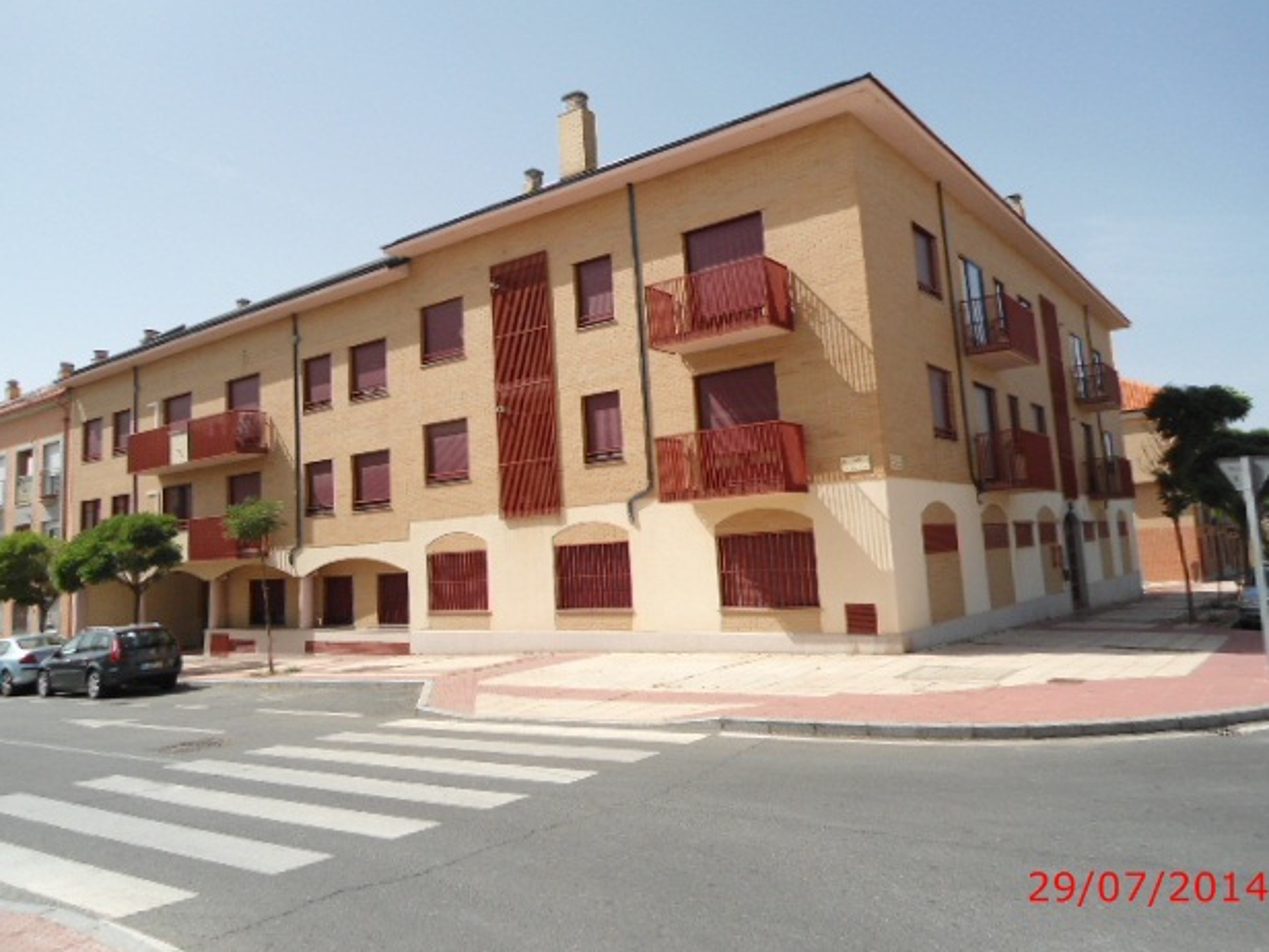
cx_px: 618
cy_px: 466
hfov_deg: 65.3
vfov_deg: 51.4
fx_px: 990
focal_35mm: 27
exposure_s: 1/160
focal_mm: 4.7
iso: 80
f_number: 8
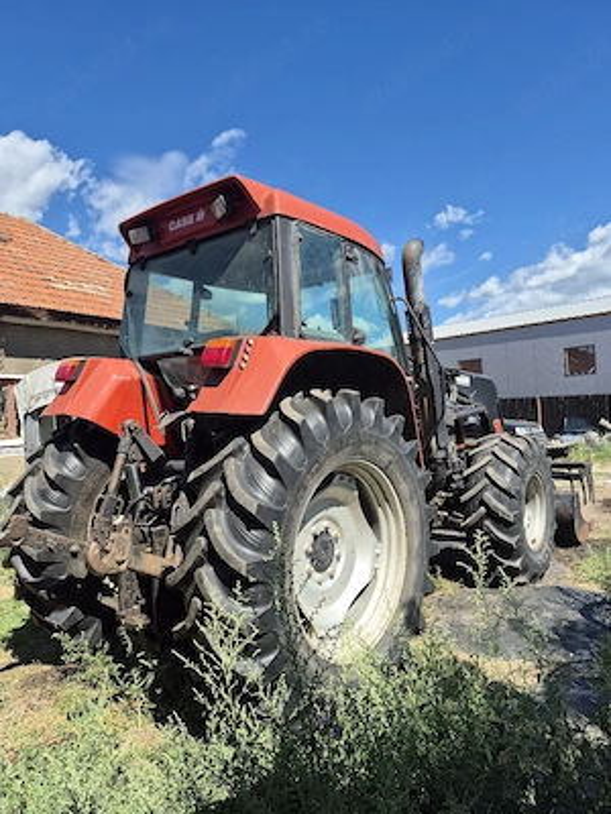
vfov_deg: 73.9
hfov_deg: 58.9
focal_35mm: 23
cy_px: 407
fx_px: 541
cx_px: 306
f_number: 1.8
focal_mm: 5.4
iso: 25
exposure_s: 1/1429
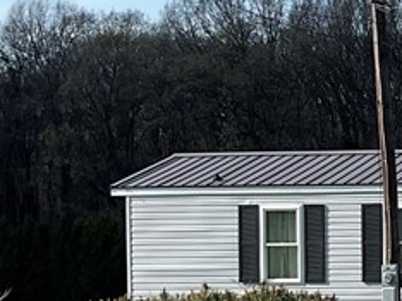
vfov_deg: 11.7
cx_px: 794
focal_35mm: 127
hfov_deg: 13.4
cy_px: 155
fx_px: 1473
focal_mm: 3
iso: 16
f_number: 1.8
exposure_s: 1/1451
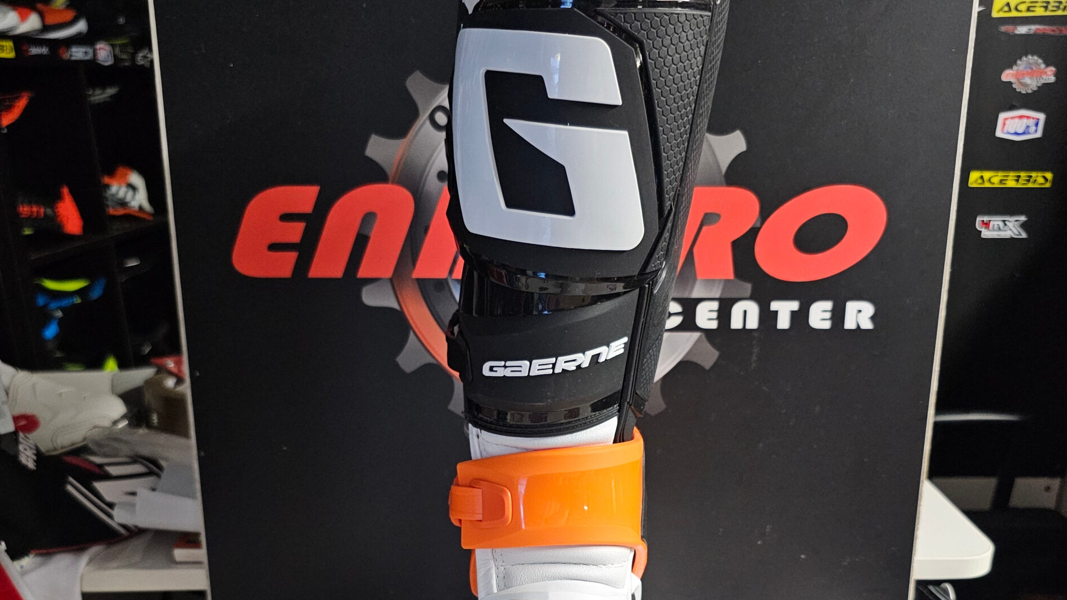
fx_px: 962
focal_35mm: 34
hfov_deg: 58.0
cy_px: 549
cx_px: 542
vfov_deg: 32.8
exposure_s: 1/100
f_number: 1.7
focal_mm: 6.3
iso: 640
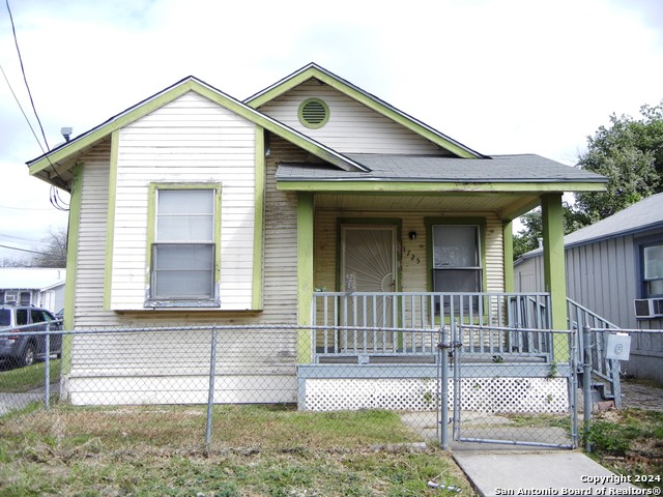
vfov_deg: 46.8
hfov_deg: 60.0
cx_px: 332
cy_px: 248
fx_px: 575
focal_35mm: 30
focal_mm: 5.4
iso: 160
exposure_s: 1/806
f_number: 3.5
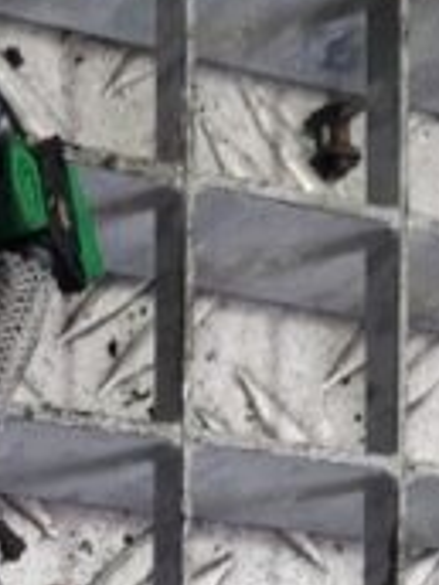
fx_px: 1961
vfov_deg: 14.6
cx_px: -99
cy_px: 1092
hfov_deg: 12.4
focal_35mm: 116
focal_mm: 5.23
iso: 100
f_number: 1.8
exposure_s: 1/100
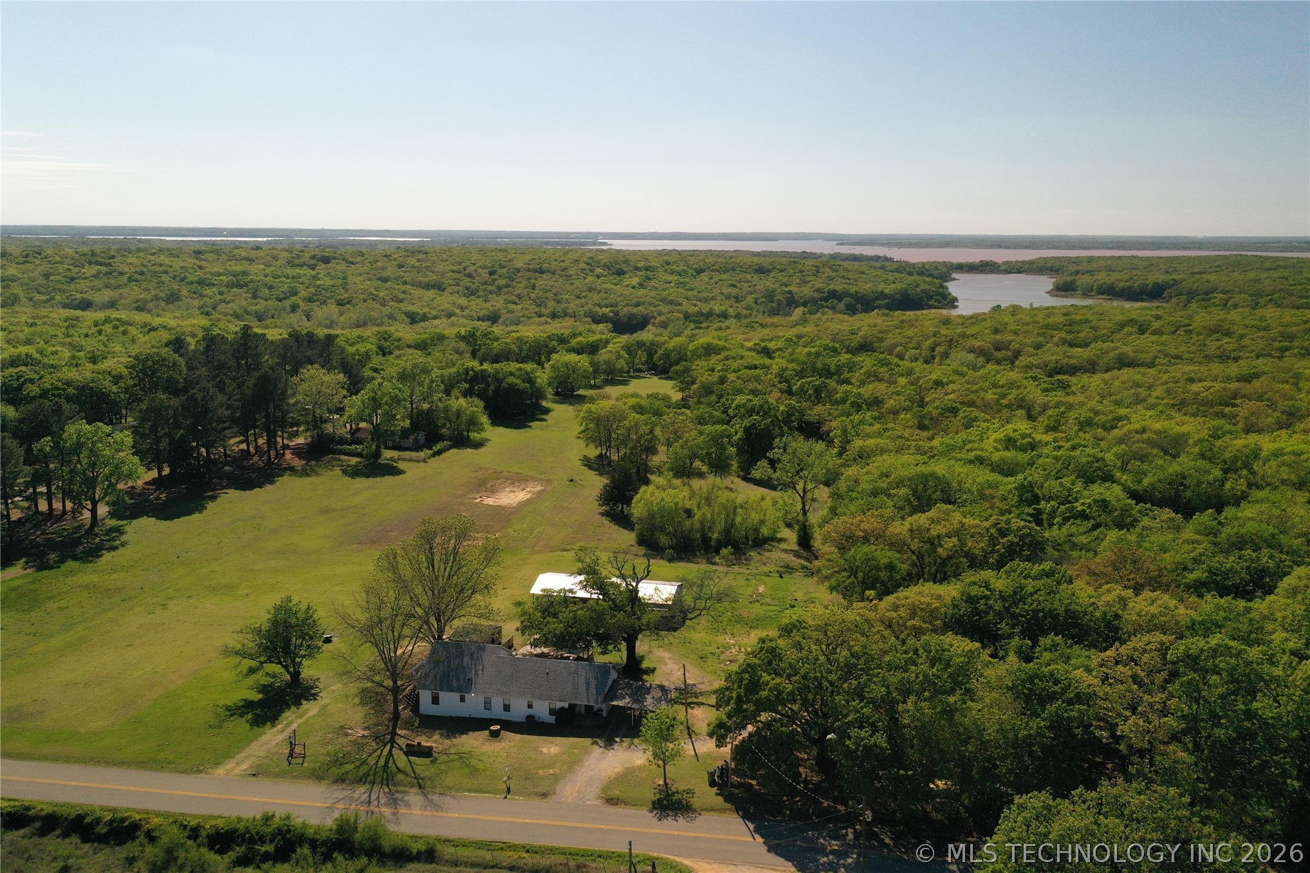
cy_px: 436
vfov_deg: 46.4
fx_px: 1019
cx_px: 655
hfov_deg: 65.5
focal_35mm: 28
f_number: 4
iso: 400
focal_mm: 10.26
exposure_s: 1/320
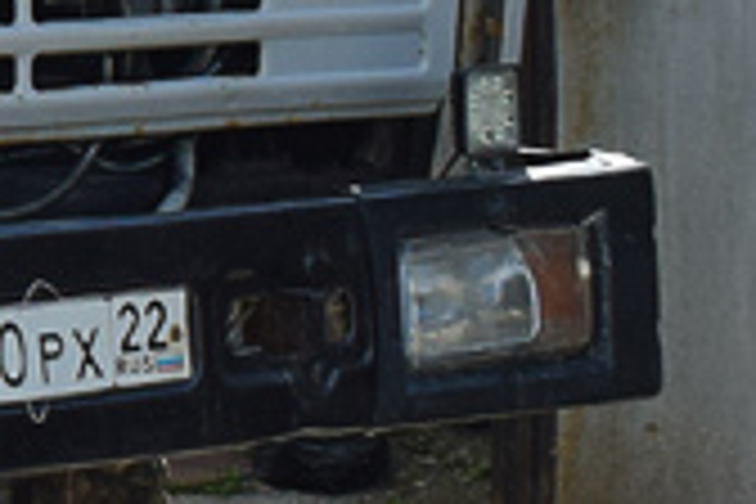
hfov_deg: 6.3
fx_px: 6300
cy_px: -558
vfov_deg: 4.5
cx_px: -1503
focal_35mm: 300
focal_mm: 28
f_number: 6.3
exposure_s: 1/640
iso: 200
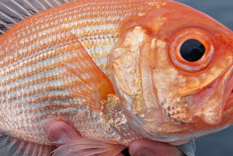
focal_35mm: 101
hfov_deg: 19.9
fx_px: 654
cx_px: 29
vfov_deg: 13.6
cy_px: 72
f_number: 5.6
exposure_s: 1/500
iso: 500
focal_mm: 43
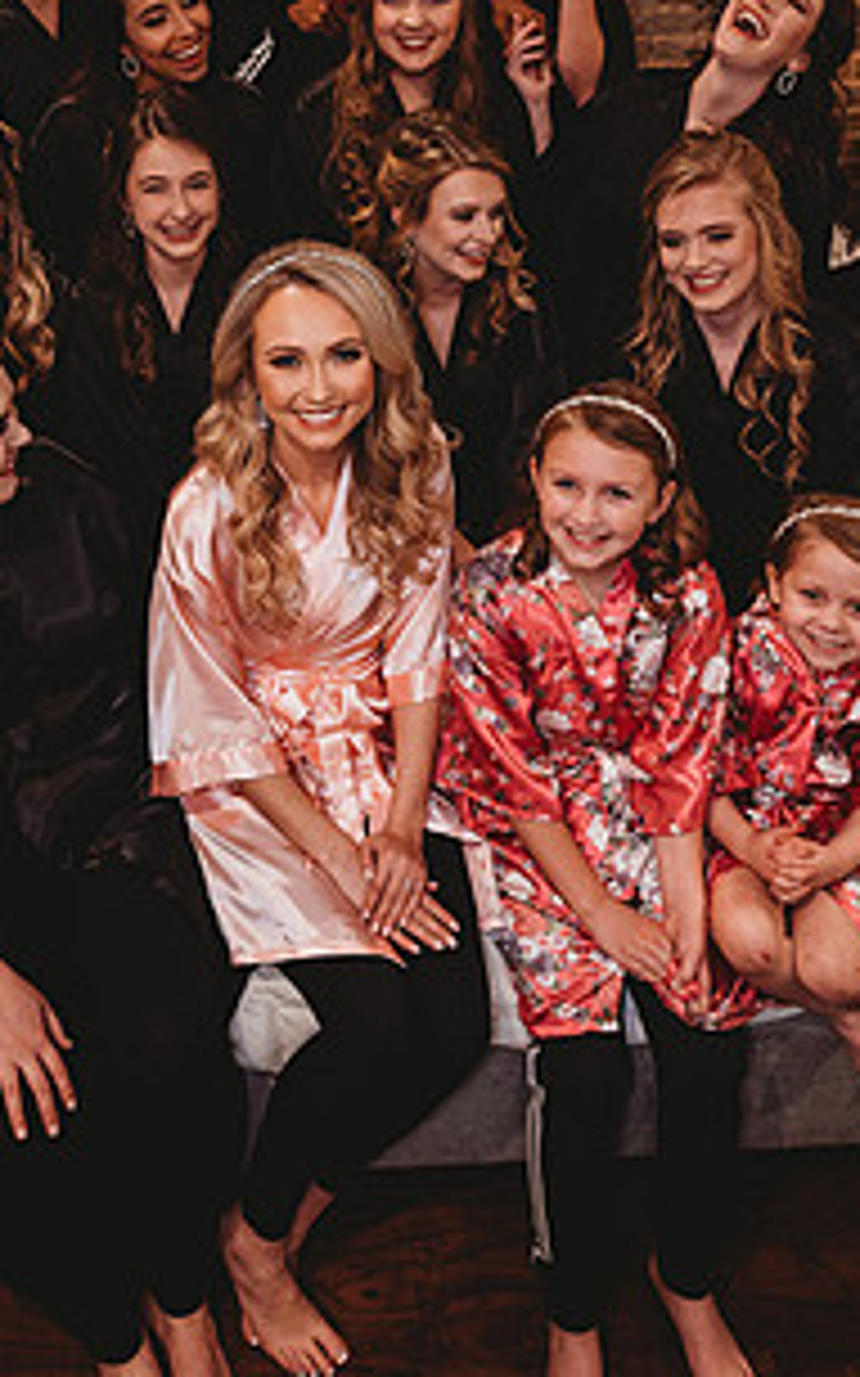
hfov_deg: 35.0
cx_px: 297
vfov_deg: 52.1
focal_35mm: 36
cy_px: 374
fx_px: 1351
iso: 1600
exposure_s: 1/125
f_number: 2.8
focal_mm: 24
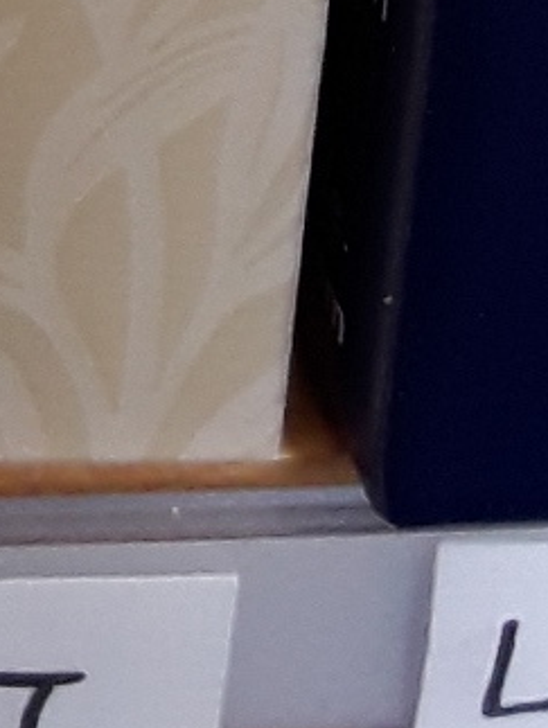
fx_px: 3602
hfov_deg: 8.2
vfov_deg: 9.1
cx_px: -591
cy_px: -1515
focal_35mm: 171
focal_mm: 2.91
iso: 80
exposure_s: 1/33
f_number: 1.9
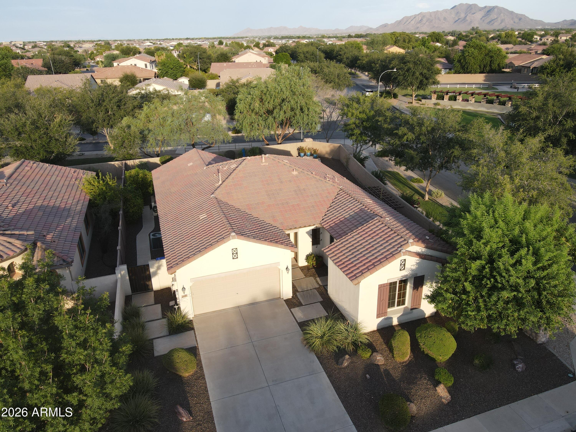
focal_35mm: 24
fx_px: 399
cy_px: 216
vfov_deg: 56.8
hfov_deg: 71.6
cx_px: 288
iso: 110
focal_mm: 4.5
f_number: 2.8
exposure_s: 1/320
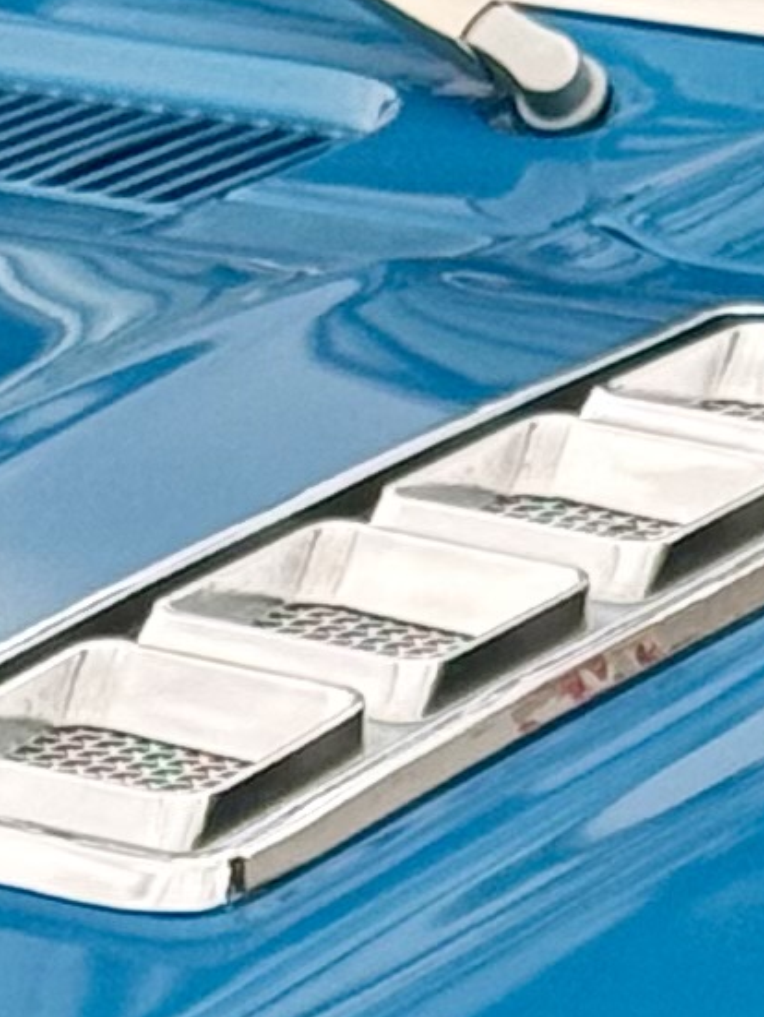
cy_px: 2383
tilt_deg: -25.0
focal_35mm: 351
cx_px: 1279
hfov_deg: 4.2
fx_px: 10317
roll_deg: +1.1
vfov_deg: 5.5
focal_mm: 6.76
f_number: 1.78
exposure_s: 1/719
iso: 100
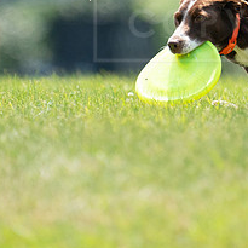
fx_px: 12053
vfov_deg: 1.2
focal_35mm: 1487
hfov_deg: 1.2
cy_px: 43
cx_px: 203
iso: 2500
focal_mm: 600
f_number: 6.3
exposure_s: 1/4000
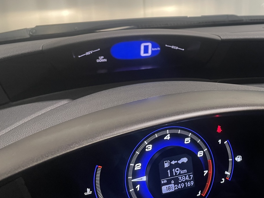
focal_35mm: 41
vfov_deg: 34.9
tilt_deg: -18.5
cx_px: 201
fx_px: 313
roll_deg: -2.4
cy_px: 72
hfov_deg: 44.1
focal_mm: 4.2
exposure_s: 1/50
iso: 100
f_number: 1.6
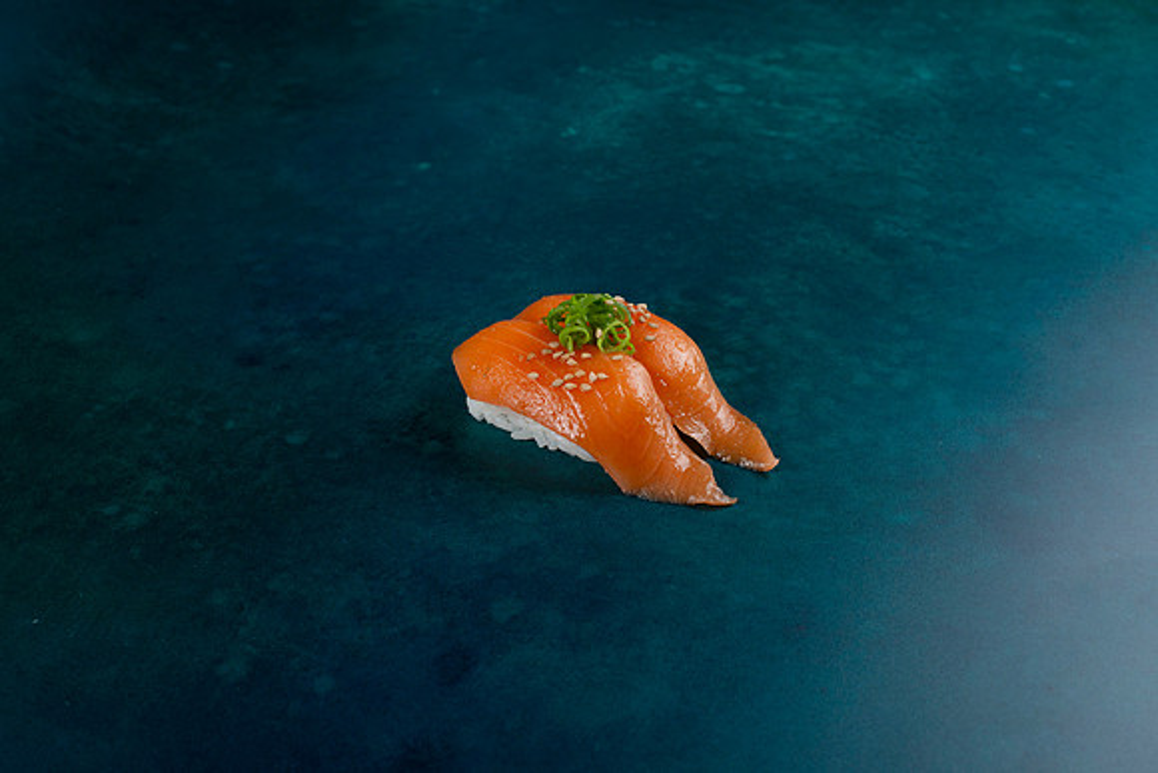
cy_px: 386
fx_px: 1609
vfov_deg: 27.0
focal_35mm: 50
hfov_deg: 39.6
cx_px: 579
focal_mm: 50
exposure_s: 1/250
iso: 250
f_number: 10
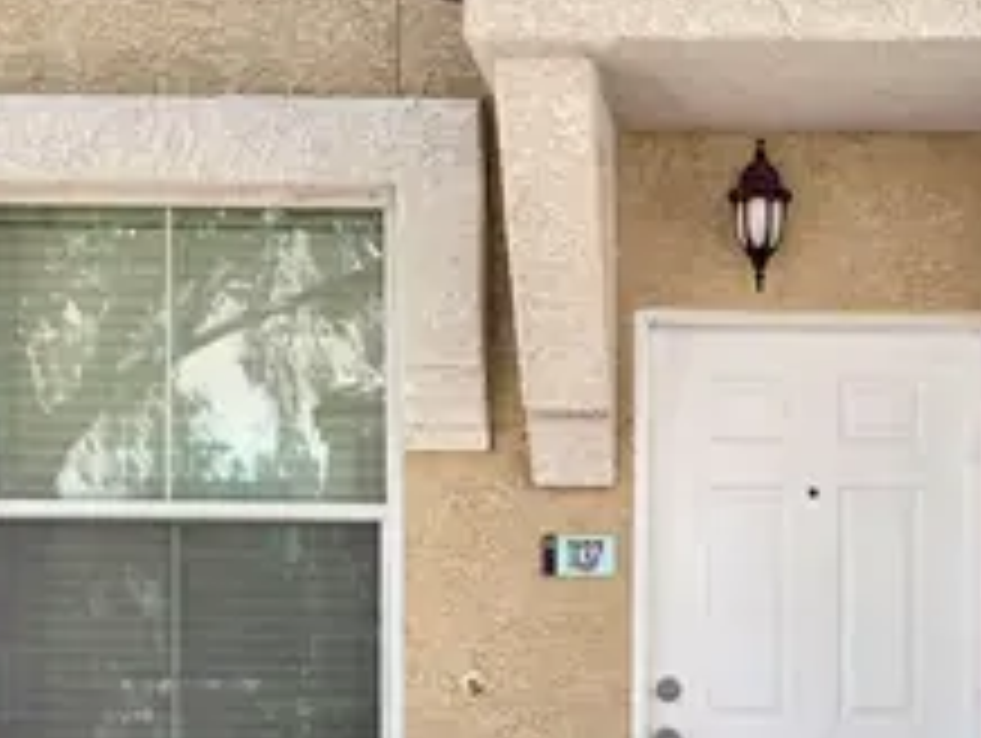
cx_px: 765
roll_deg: -0.2
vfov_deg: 31.6
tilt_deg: -3.6
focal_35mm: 44
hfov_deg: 41.3
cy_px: 644
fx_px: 1248
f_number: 1.78
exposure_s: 1/491
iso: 80
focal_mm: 6.76
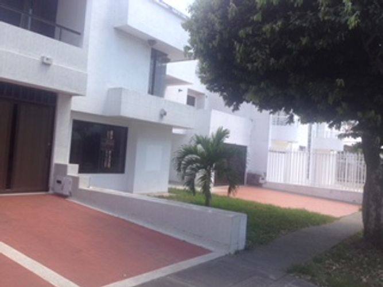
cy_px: 144
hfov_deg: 55.4
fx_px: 365
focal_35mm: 33
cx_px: 192
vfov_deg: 42.9
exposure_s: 1/536
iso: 50
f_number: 2.4
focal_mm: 4.12
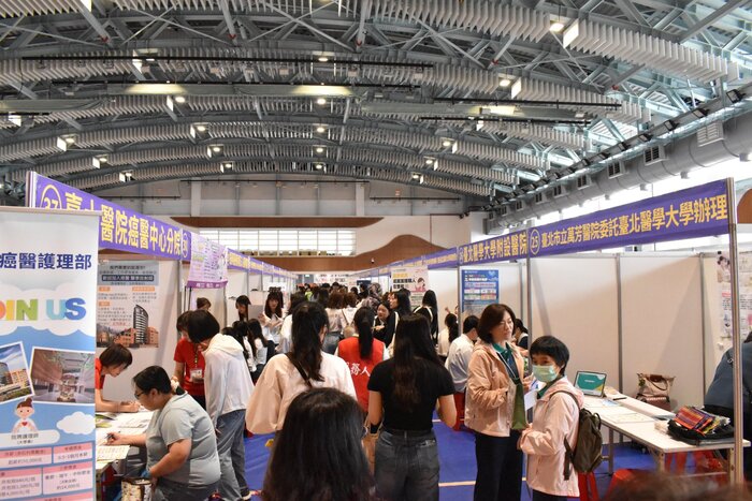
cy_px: 250
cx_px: 376
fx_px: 564
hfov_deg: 67.4
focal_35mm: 27
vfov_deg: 47.9
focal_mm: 18
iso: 6400
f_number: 7.1
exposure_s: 1/200
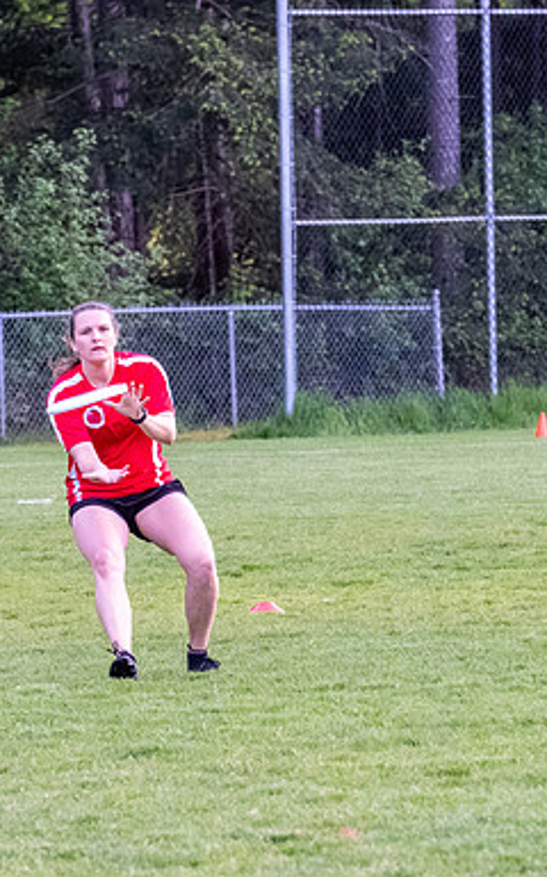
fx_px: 11518
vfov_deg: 4.4
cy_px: 491
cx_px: 77
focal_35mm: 482
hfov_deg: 2.7
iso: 5000
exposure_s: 1/1000
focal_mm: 150
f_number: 5.6
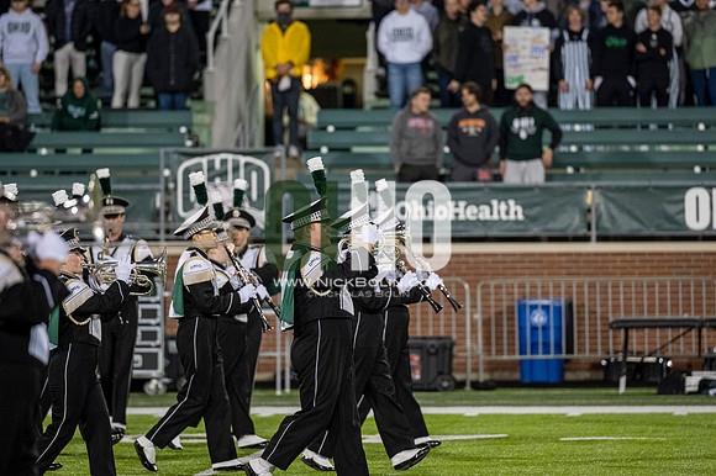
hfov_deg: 6.9
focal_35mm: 300
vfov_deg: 4.6
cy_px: 238
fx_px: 5963
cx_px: 358
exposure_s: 1/500
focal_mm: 200
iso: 1000
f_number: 2.8
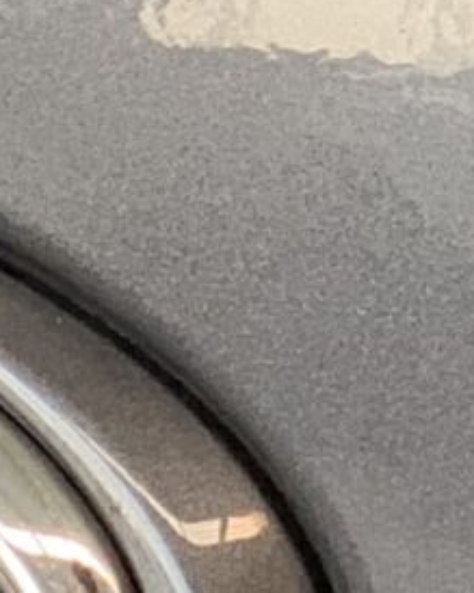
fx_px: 8317
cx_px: -613
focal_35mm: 474
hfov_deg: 3.2
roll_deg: -1.2
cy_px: 1009
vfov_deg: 4.1
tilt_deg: -12.6
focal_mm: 6
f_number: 2.4
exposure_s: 1/122
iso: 64
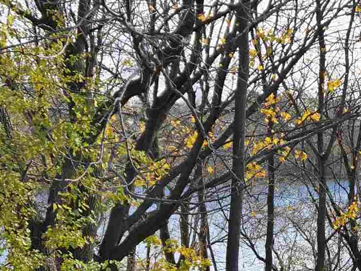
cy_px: 202
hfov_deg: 18.9
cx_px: 455
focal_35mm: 97
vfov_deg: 15.2
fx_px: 1012
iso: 25
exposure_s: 1/1041
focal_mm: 5.4
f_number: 1.8
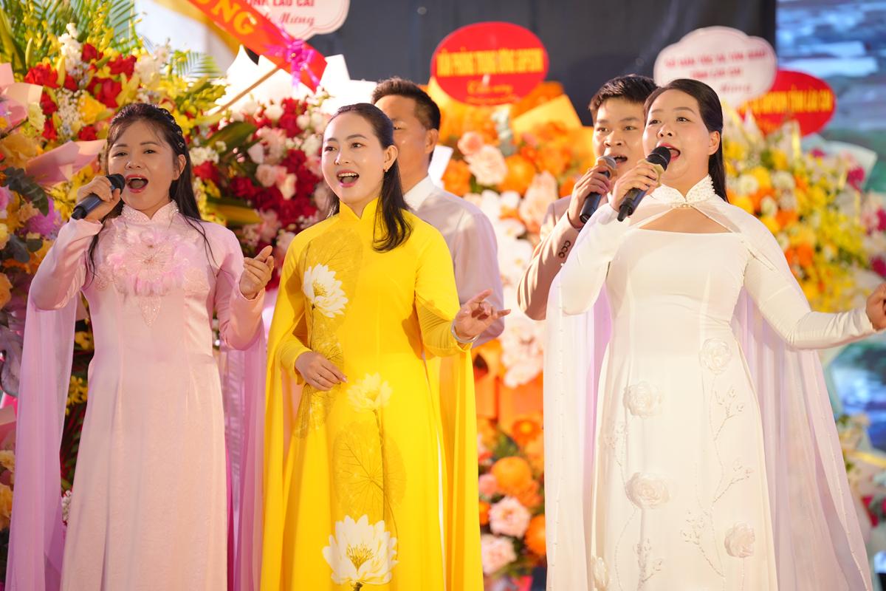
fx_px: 4331
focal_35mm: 176
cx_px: 443
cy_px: 296
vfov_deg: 7.8
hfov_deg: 11.7
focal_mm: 176
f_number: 2.8
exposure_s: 1/160
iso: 400
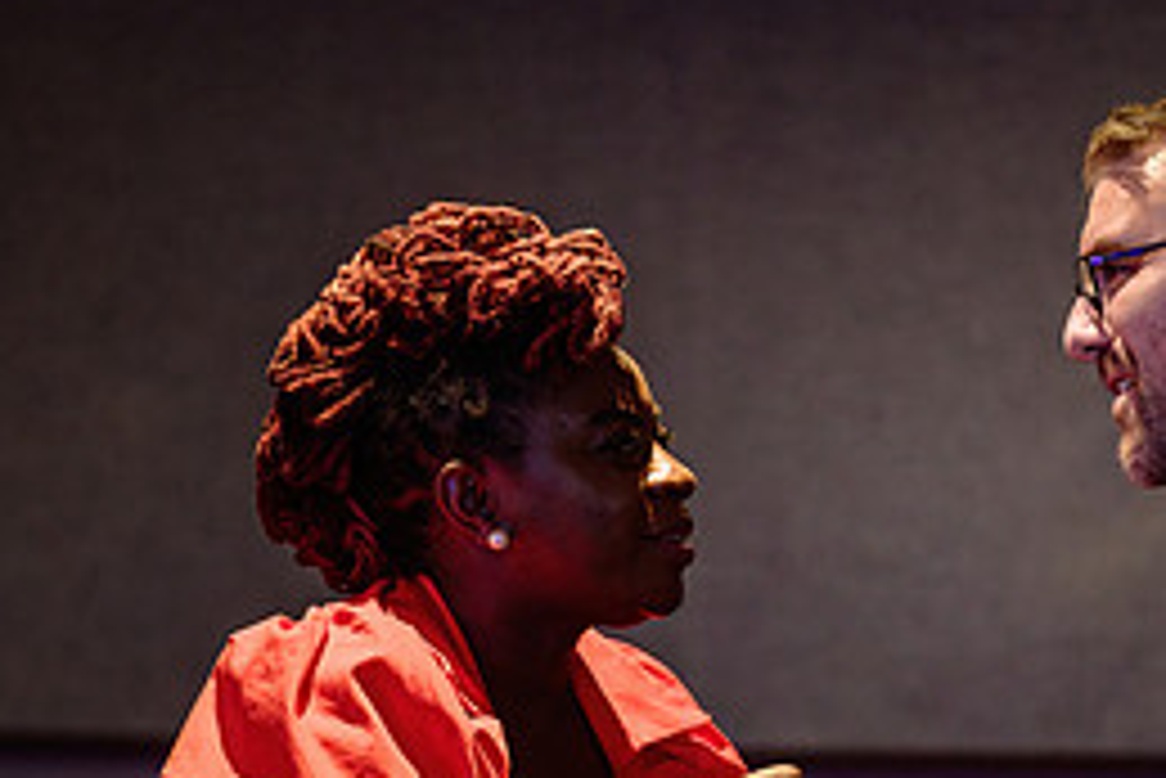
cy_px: 848
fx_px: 11990
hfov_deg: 5.6
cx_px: 900
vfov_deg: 3.7
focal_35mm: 370
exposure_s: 1/80
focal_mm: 165
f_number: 2.8
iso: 2000
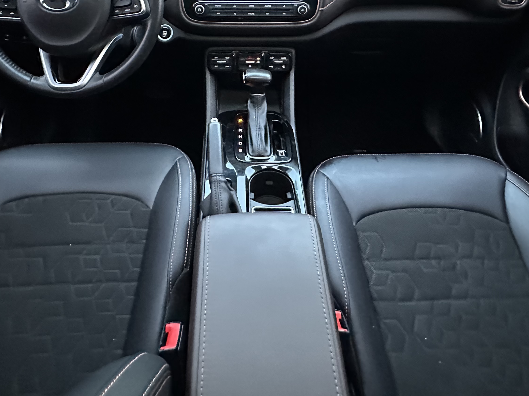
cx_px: 252
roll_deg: -0.4
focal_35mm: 25
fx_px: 382
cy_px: 76
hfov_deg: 69.4
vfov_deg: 51.3
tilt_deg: -34.5
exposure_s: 1/41
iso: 1250
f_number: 2.2
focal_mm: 2.22
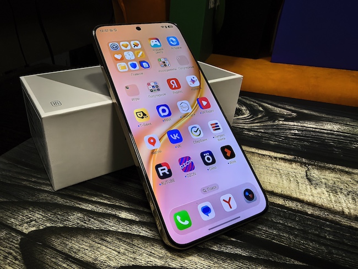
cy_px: 134
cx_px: 179
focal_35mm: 24
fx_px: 248
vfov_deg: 56.8
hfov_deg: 71.6
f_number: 2.2
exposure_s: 1/100
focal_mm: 1.95
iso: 200
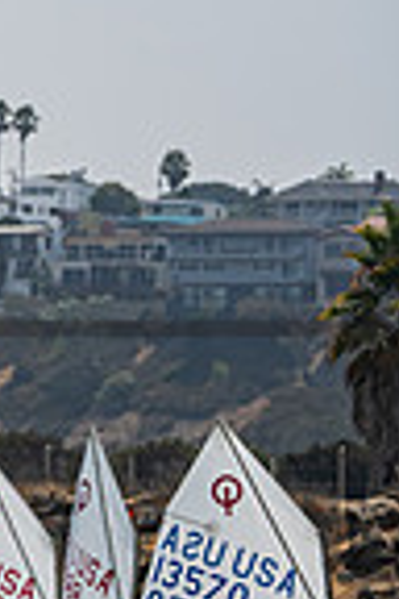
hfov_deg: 2.6
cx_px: -1046
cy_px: 515
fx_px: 8528
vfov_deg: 4.0
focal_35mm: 513
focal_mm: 105
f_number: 6.3
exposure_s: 1/2500
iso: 320
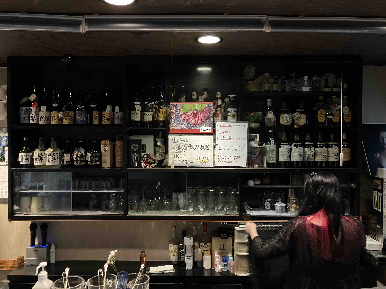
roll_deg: -0.7
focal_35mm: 28
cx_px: 193
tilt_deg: -0.5
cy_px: 144
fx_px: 312
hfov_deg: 63.4
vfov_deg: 49.7
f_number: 1.8
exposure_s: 1/20
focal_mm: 3.99
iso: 640
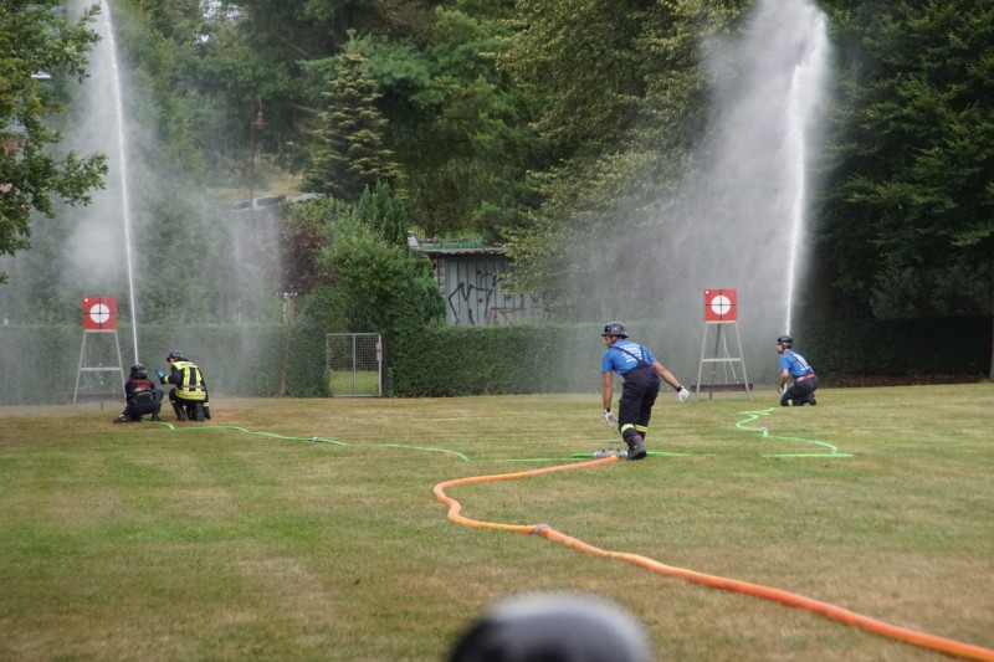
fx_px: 6211
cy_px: 331
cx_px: 497
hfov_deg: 9.2
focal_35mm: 225
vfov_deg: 6.1
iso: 1600
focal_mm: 150
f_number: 6.3
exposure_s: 1/2000
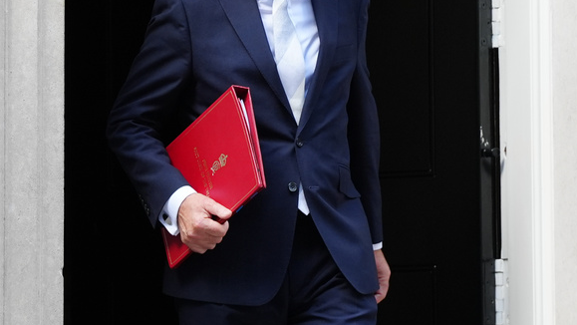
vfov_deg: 2.8
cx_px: 256
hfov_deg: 4.9
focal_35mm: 441
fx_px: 6749
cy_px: 40
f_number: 3.2
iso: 1000
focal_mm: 159
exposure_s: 1/800
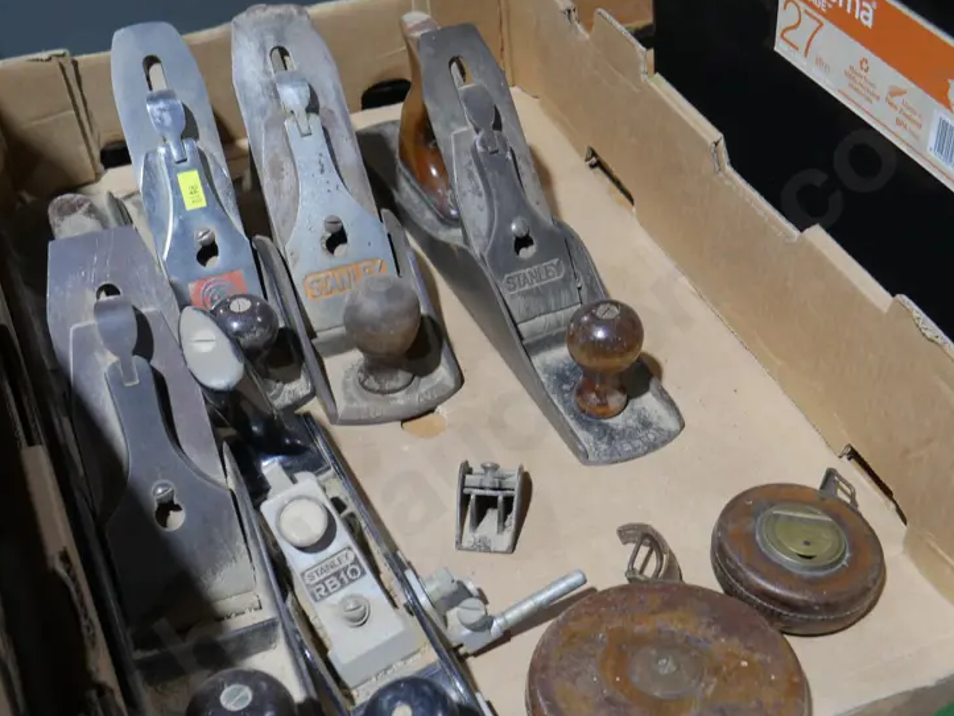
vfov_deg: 28.5
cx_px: 474
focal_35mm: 51
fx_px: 1406
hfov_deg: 37.5
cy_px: 453
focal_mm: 18
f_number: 4
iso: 500
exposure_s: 1/60
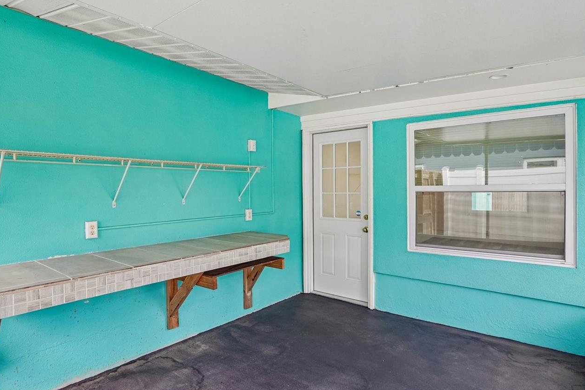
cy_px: 183
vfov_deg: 64.5
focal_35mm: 19
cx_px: 294
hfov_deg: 86.9
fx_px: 309
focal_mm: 10
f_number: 8
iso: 200
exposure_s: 1/30
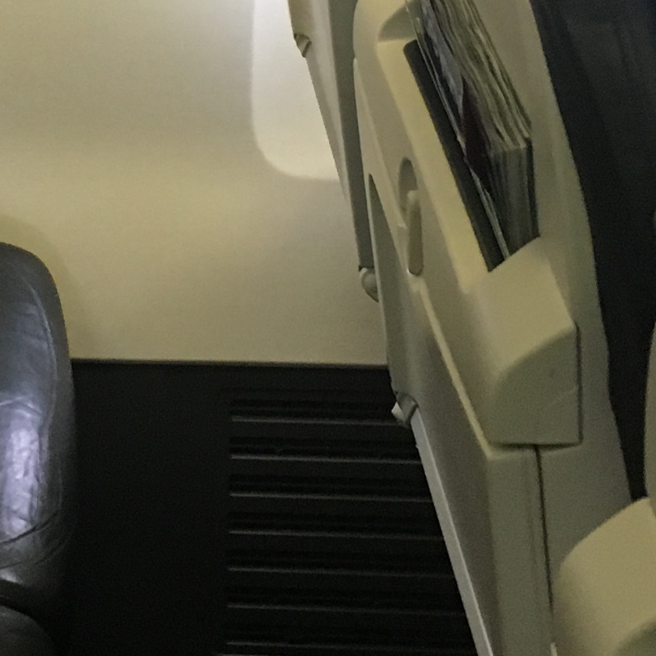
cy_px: -12
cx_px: -158
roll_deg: +0.9
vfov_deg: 16.5
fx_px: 2208
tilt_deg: -22.6
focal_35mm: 103
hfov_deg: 16.1
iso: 160
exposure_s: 1/30
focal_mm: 4.15
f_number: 2.2
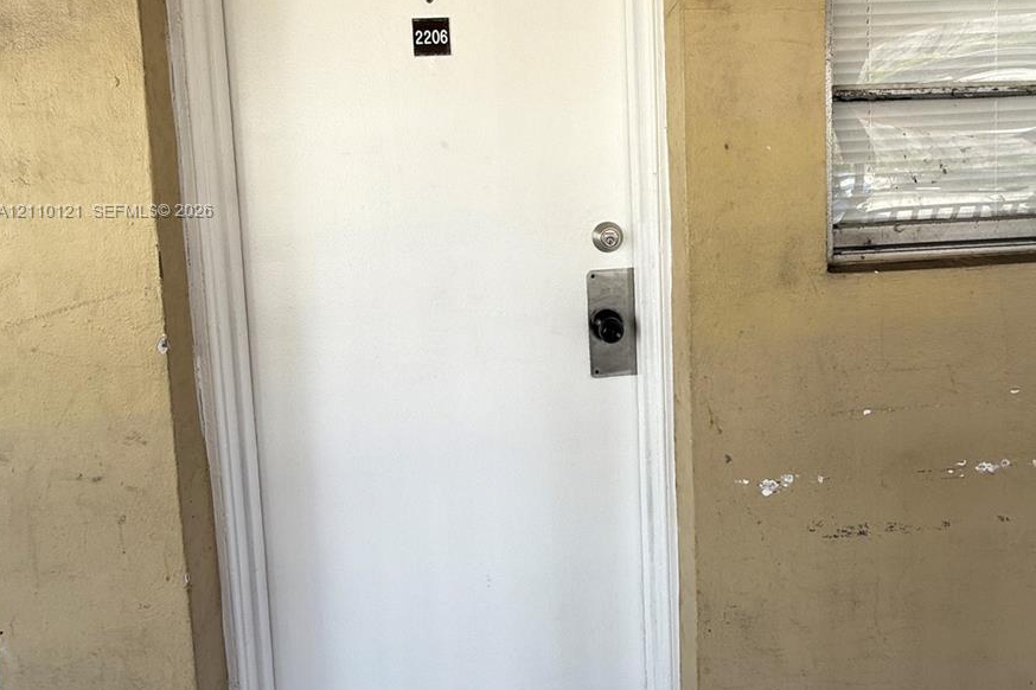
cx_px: 526
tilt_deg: -4.1
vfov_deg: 59.9
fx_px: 575
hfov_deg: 84.0
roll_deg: +2.3
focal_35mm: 20
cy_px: 212
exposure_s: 1/106
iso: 40
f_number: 2.2
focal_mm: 2.22
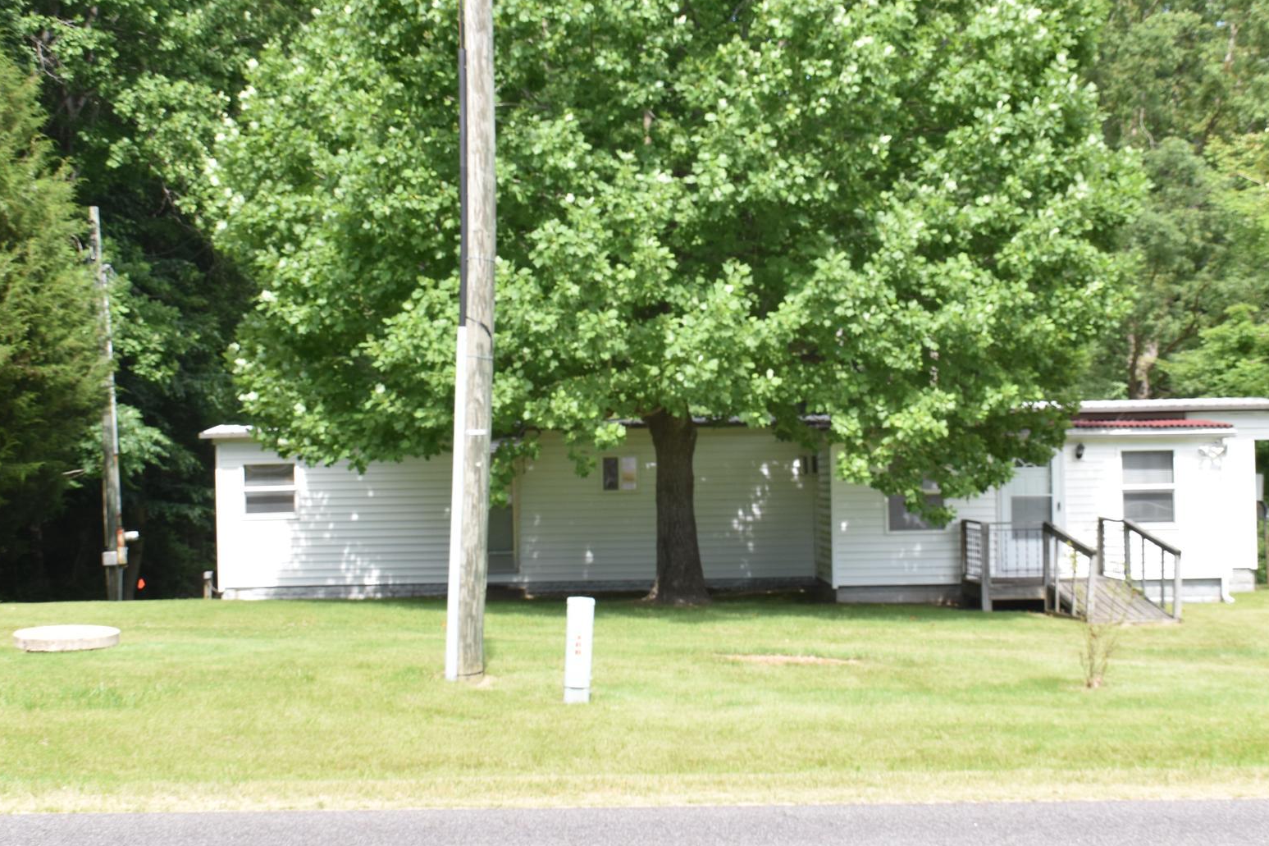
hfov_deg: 43.0
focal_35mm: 46
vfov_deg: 29.4
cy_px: 385
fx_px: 1609
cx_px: 700
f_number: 7.1
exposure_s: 1/200
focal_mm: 23
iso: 400
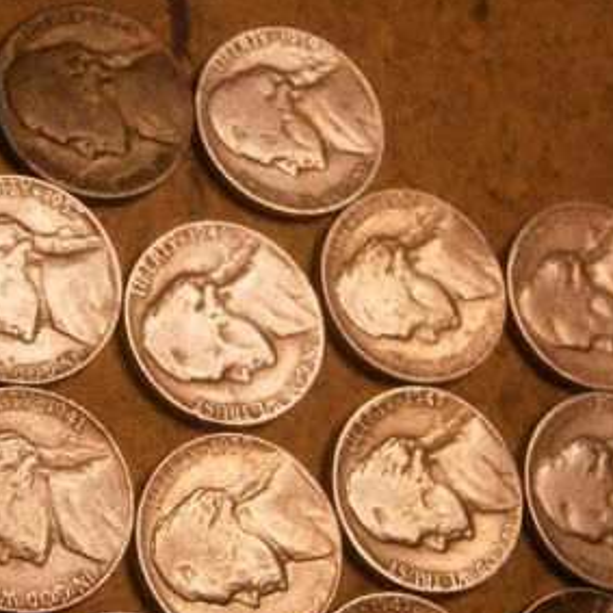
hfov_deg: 19.6
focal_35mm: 88
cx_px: 182
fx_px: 1763
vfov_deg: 19.7
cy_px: 370
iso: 320
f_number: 3.4
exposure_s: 1/250
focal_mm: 8.3
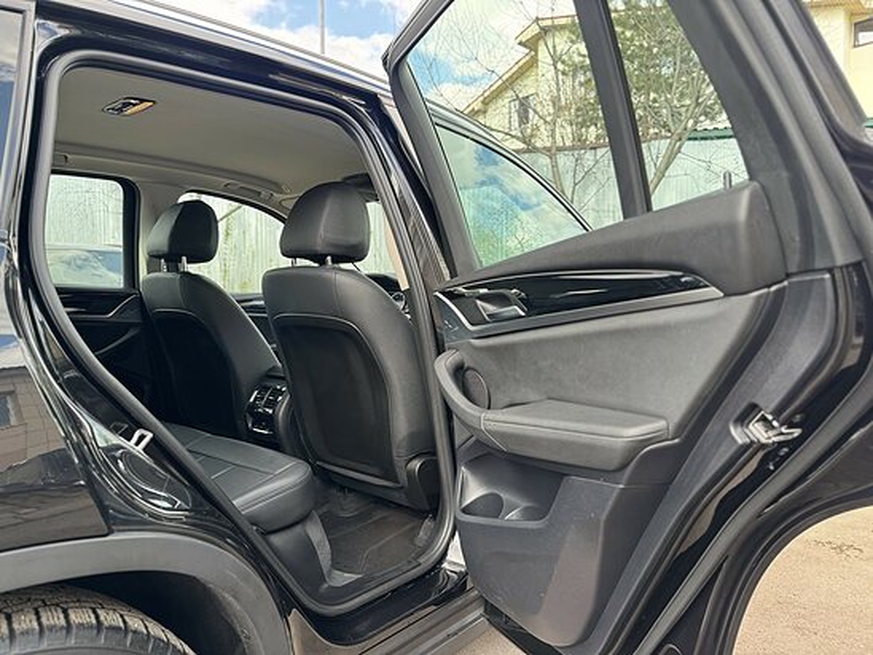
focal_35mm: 24
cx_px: 436
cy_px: 328
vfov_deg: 56.8
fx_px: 605
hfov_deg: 71.6
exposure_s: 1/121
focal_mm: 6.76
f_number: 1.78
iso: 160
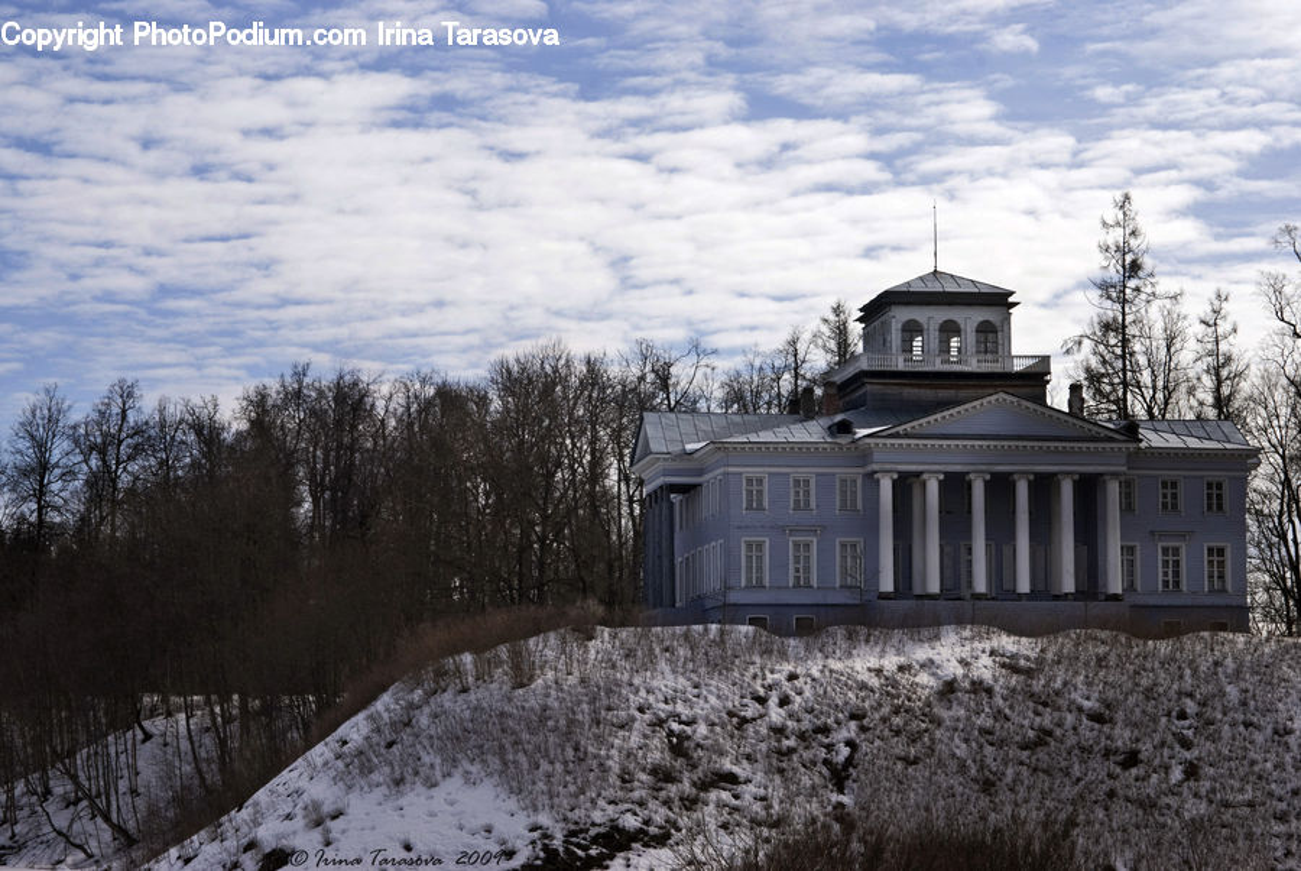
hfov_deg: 24.2
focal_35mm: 84
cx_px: 650
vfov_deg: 16.3
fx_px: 3039
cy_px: 436
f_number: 13
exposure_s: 1/160
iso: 100
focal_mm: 56
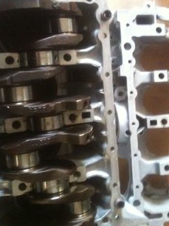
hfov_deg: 30.2
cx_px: 100
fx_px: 312
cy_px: 103
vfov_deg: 39.6
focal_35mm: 48
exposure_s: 1/10
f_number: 2.8
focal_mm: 3.85
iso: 500
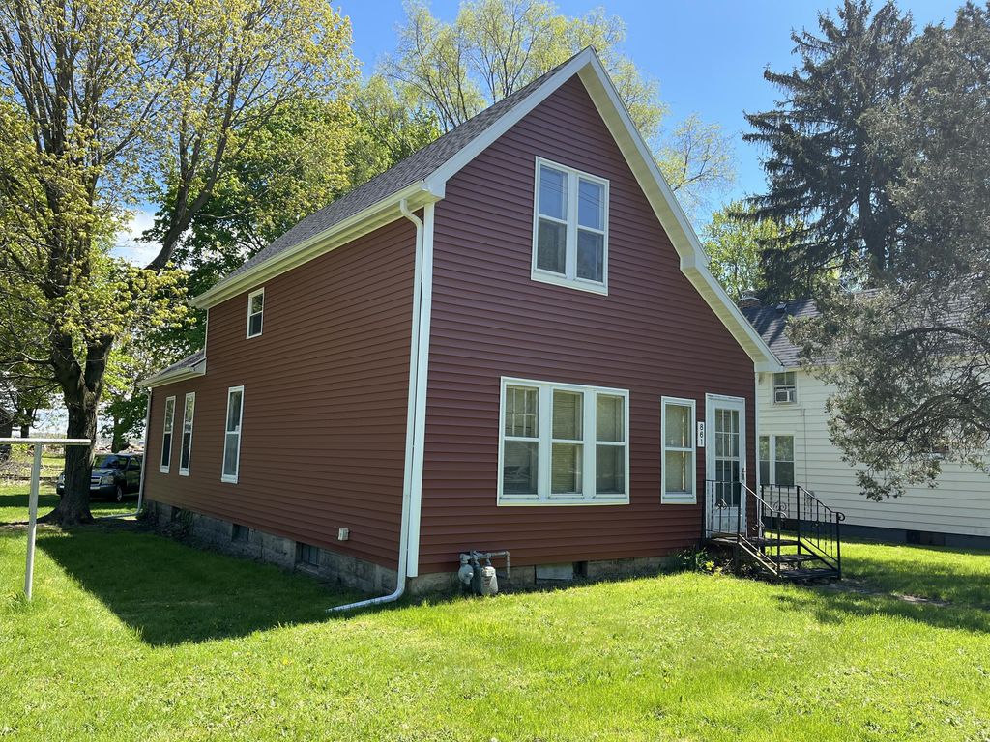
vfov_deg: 53.1
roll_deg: -1.4
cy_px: 371
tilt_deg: +6.6
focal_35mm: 26
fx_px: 744
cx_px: 495
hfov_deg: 67.3
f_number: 1.6
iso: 50
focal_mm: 5.1
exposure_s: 1/1075
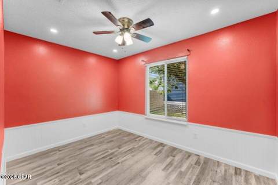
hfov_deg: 104.3
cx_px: 139
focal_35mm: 14
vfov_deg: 81.1
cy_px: 92
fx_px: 108
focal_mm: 14
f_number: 8
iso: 400
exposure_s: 1/8
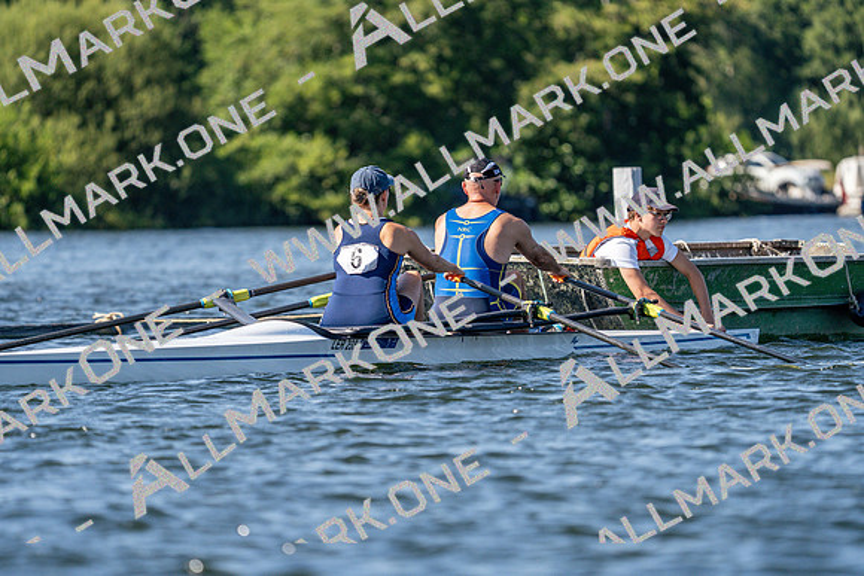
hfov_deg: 5.5
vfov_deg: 3.7
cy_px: 288
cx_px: 432
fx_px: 8978
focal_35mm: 374
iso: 400
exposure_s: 1/1600
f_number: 6.3
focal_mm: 374
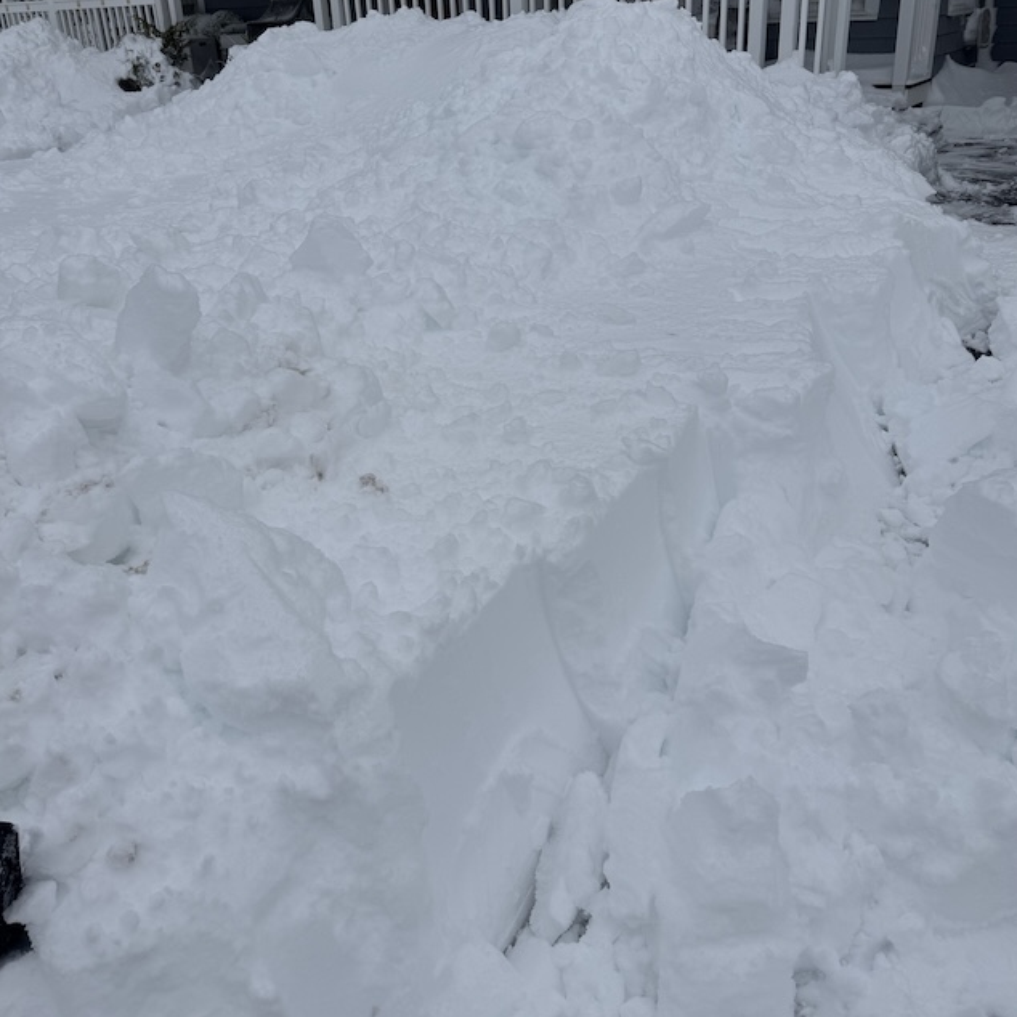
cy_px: 434
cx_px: 508
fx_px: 964
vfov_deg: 55.4
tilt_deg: -24.9
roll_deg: +2.4
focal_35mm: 29
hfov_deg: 55.6
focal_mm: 6.76
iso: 80
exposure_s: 1/7092
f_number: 1.78
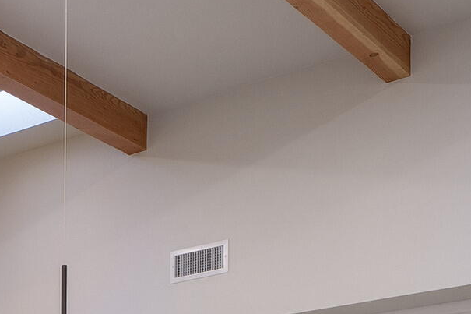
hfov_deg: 22.0
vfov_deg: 13.3
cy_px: 630
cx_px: -28
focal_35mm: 88
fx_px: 1151
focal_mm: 19
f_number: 10
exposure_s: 1/1.67
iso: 200
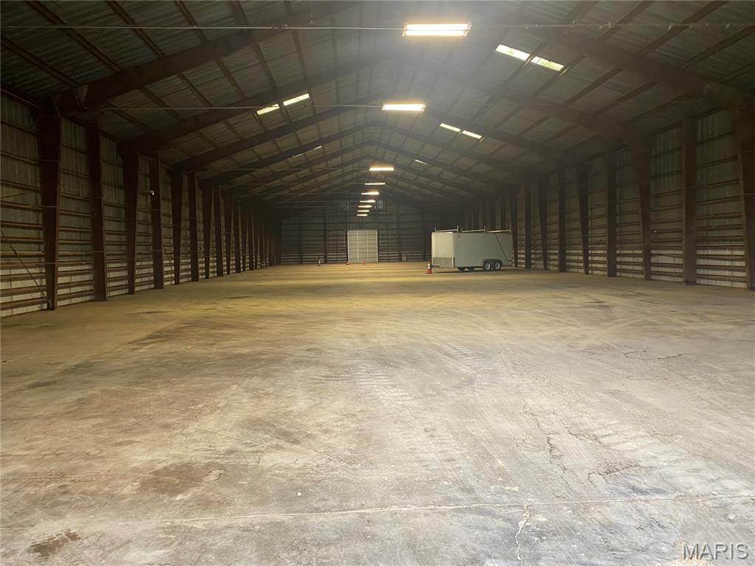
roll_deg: +1.9
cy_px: 283
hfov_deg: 67.3
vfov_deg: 53.1
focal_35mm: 26
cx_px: 378
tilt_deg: -1.8
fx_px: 567
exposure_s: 1/60
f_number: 1.8
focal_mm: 4.25
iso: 250
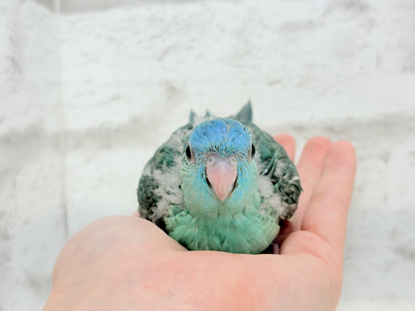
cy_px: 156
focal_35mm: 52
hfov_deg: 36.8
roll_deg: +2.2
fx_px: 623
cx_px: 208
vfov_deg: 28.0
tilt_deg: -2.7
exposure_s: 1/50
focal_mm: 5.96
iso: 40
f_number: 1.6
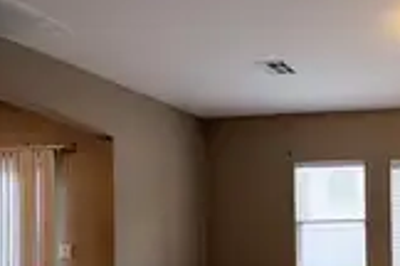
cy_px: 217
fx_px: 400
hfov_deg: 43.4
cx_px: 422
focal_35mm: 36
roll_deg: +1.6
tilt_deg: +1.4
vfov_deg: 35.6
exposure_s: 1/120
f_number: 2.2
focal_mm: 2.22
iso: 200
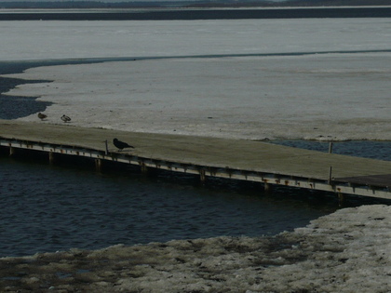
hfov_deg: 14.0
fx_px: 1593
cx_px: 196
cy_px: 146
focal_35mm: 141
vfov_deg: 10.5
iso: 100
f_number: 13
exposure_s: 1/500
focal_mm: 14.6
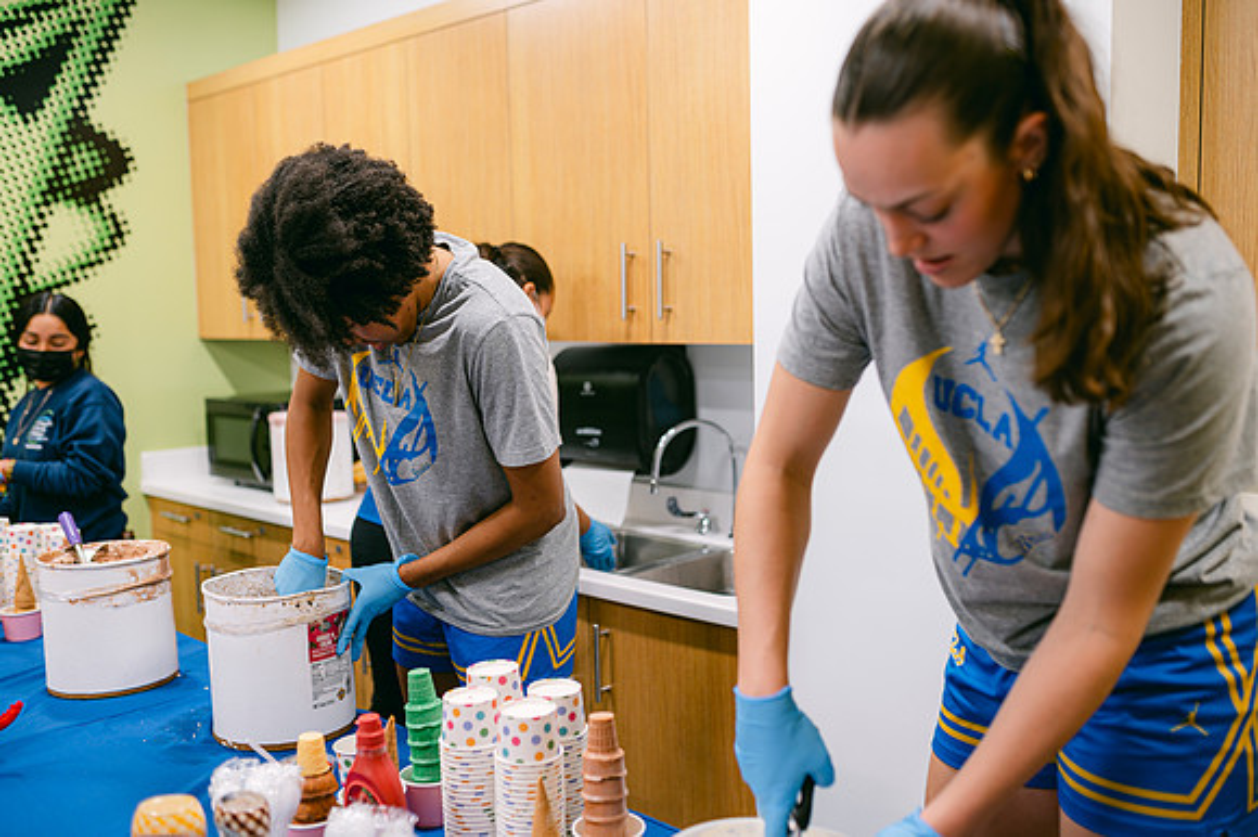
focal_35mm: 35
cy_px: 418
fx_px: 1222
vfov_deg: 37.8
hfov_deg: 54.5
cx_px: 629
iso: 200
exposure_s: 1/125
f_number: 2
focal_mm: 35
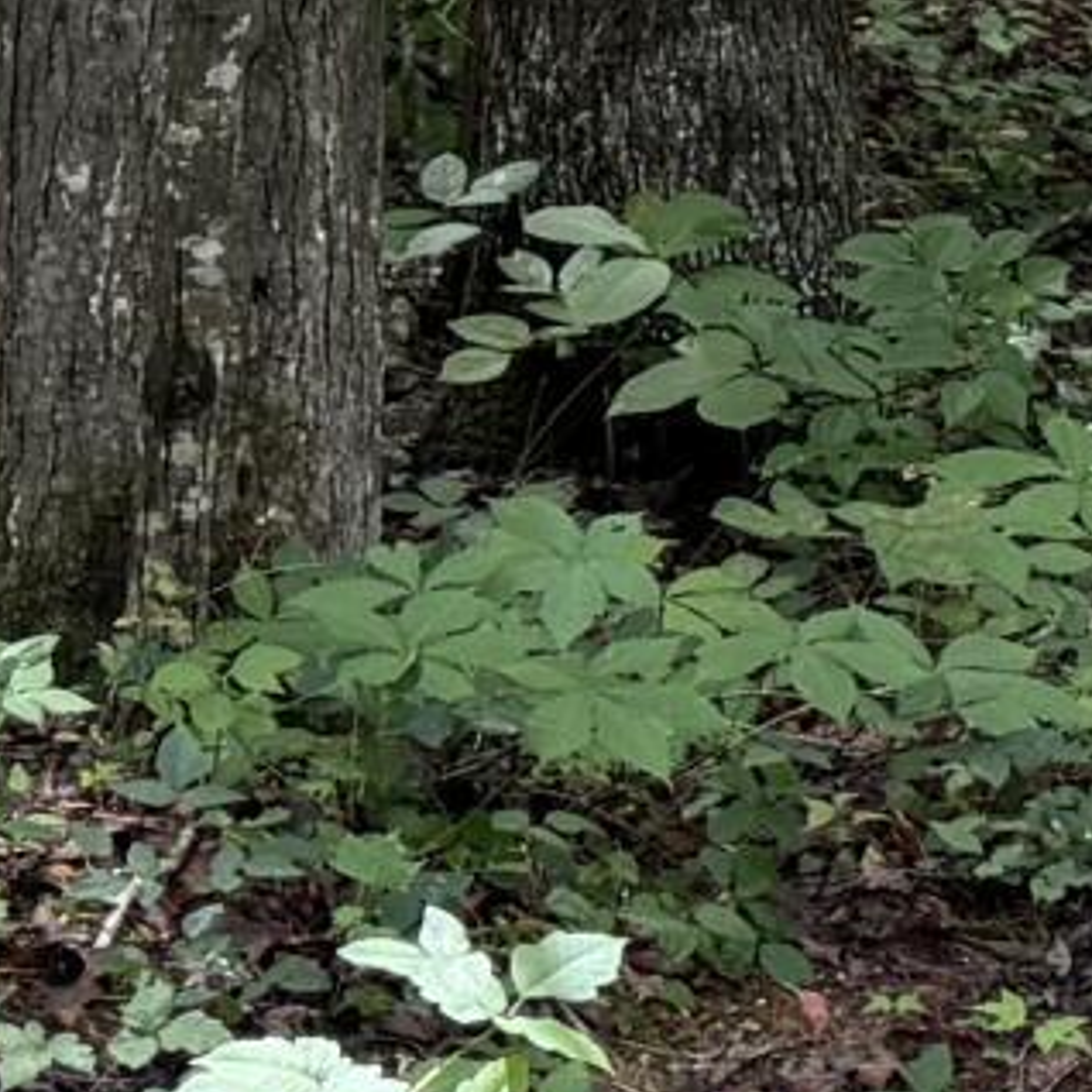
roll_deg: +1.3
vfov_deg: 8.4
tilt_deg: -4.8
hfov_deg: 7.7
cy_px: -876
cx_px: 3235
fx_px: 7138
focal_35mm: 200
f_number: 1.78
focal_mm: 6.76
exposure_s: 1/121
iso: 80
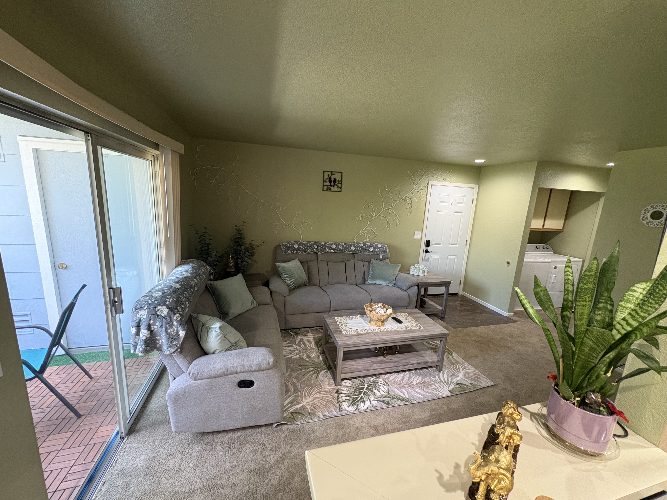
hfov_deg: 102.1
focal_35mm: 14
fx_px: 270
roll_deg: -3.3
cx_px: 334
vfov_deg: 85.7
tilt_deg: -11.0
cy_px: 250
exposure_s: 1/60
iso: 500
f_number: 2.2
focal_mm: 2.22
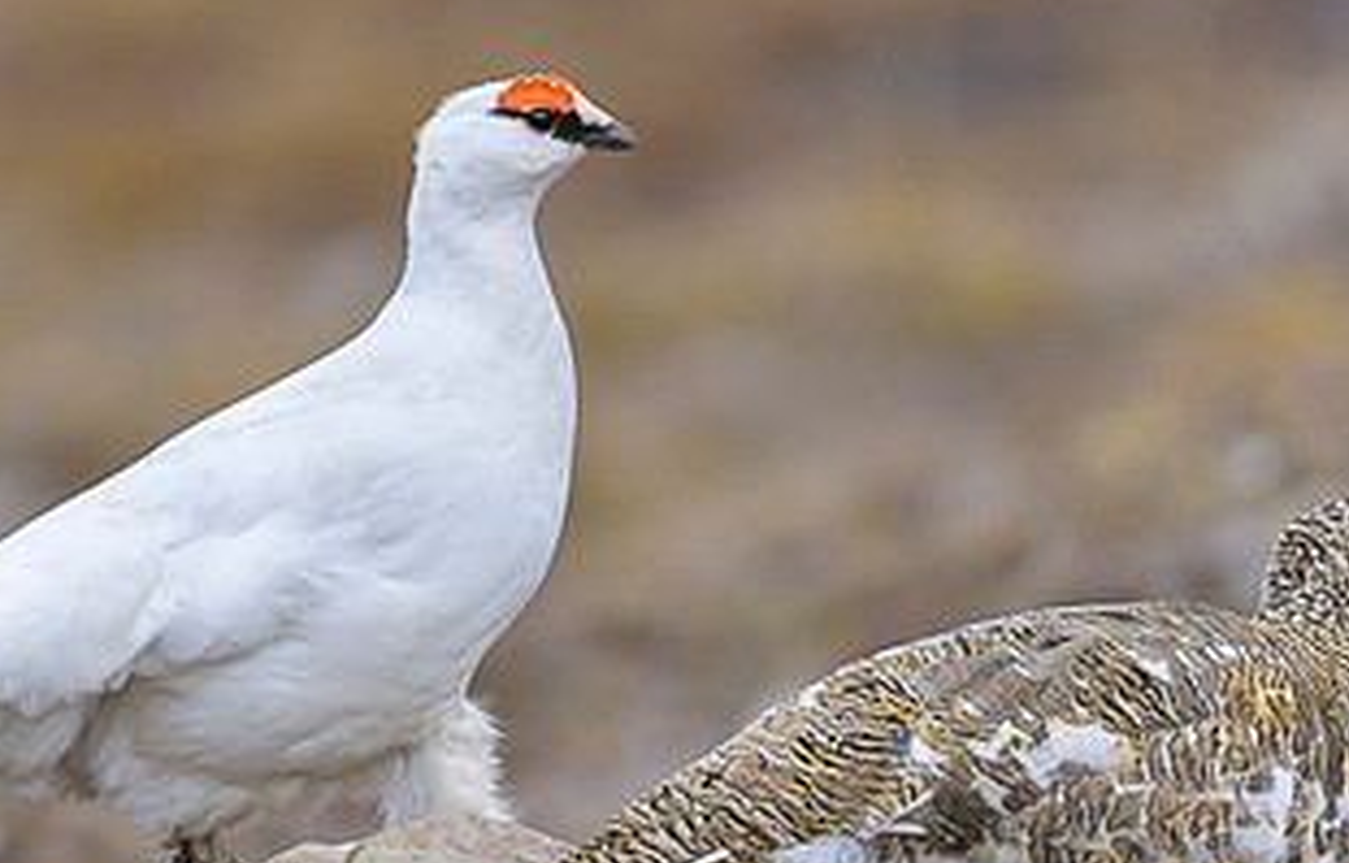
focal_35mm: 1214
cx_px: 722
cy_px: 479
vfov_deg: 1.1
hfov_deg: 1.7
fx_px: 44933
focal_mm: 560
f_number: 5.6
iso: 800
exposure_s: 1/1600
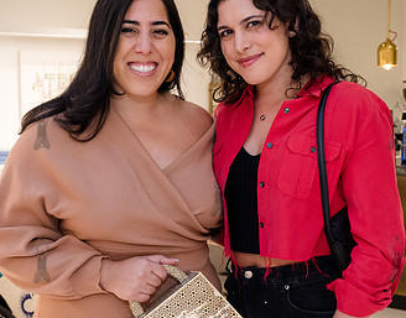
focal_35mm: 68
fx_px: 811
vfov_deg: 22.1
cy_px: 202
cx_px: 203
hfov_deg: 28.1
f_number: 3.5
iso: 1600
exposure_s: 1/160
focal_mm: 31
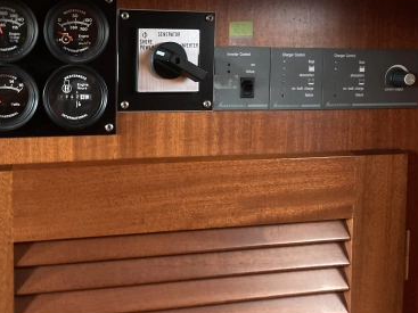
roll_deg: +0.6
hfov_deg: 43.9
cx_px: 126
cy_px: 89
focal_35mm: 42
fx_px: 507
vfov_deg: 33.8
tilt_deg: -3.4
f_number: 1.8
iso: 640
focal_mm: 3.99
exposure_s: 1/27
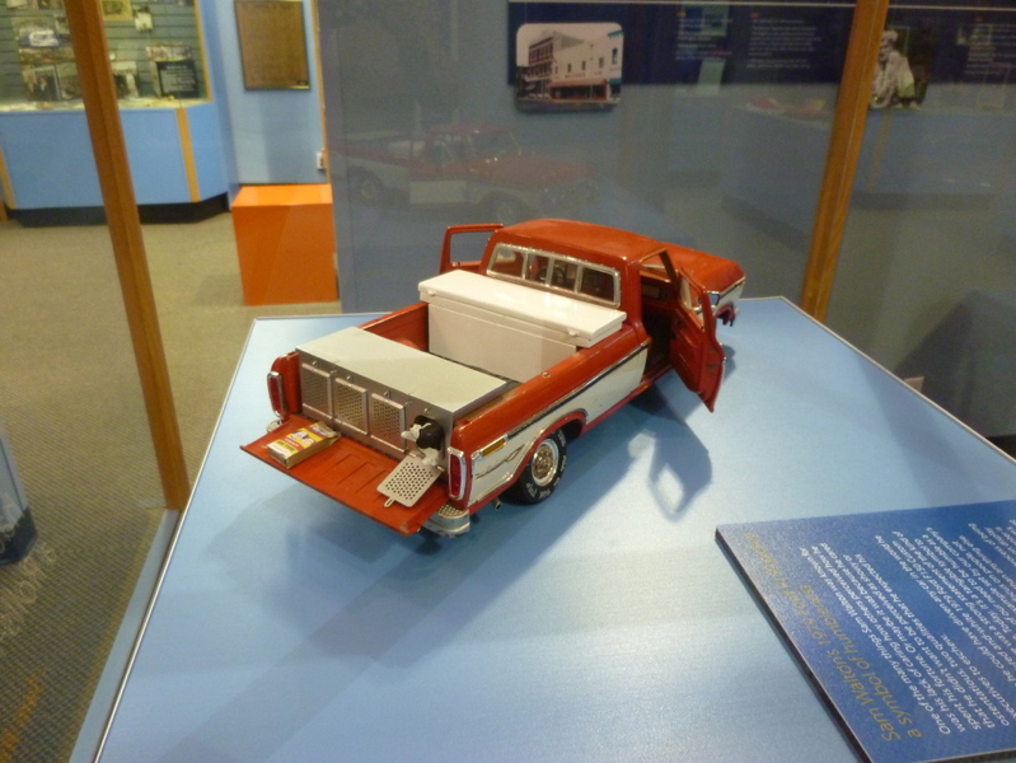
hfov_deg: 69.4
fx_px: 734
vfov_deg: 54.9
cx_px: 508
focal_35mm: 25
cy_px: 382
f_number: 3.3
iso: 400
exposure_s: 1/25
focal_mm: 4.5
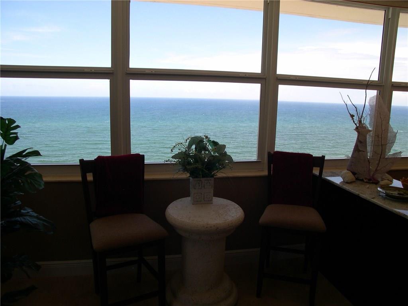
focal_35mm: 38
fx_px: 448
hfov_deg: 49.0
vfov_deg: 37.7
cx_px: 204
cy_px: 153
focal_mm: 8
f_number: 2.8
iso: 100
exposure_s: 1/233
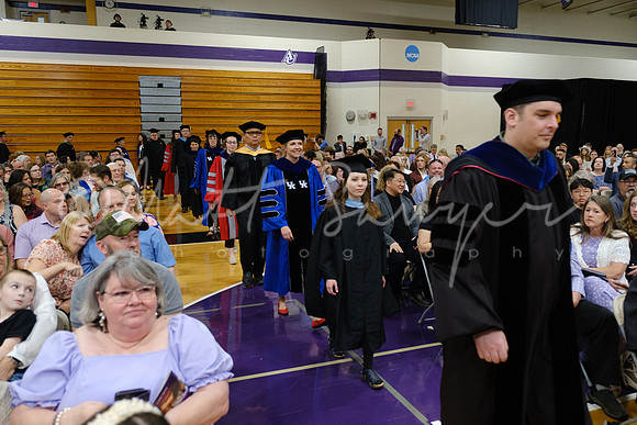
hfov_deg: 65.5
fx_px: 496
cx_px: 318
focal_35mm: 28
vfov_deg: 46.4
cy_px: 212
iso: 1600
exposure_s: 1/125
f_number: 2.8
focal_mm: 18.7
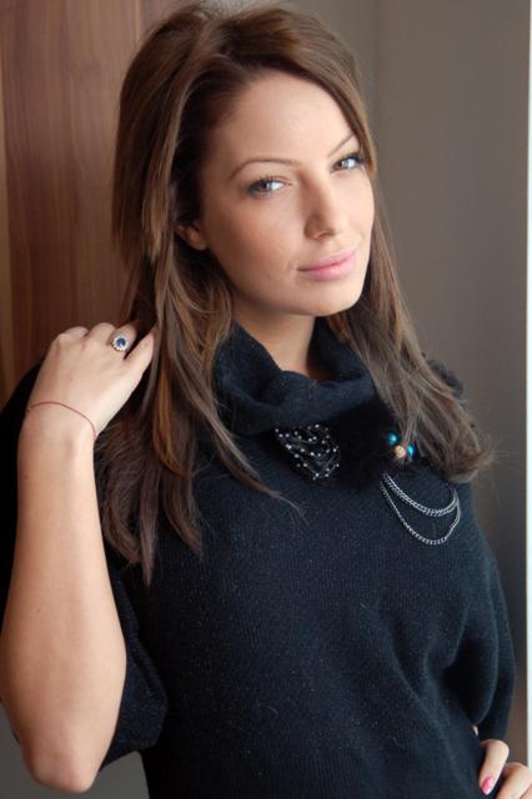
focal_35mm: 82
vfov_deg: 24.6
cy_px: 400
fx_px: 1831
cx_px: 266
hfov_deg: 16.5
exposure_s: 1/125
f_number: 5
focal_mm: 55
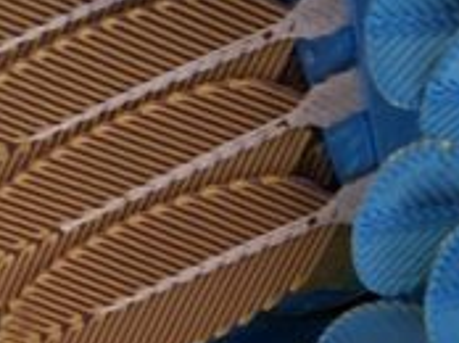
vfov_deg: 12.0
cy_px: 733
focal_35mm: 106
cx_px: -182
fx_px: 1404
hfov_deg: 17.2
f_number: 1.8
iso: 160
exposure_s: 1/100
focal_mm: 5.54
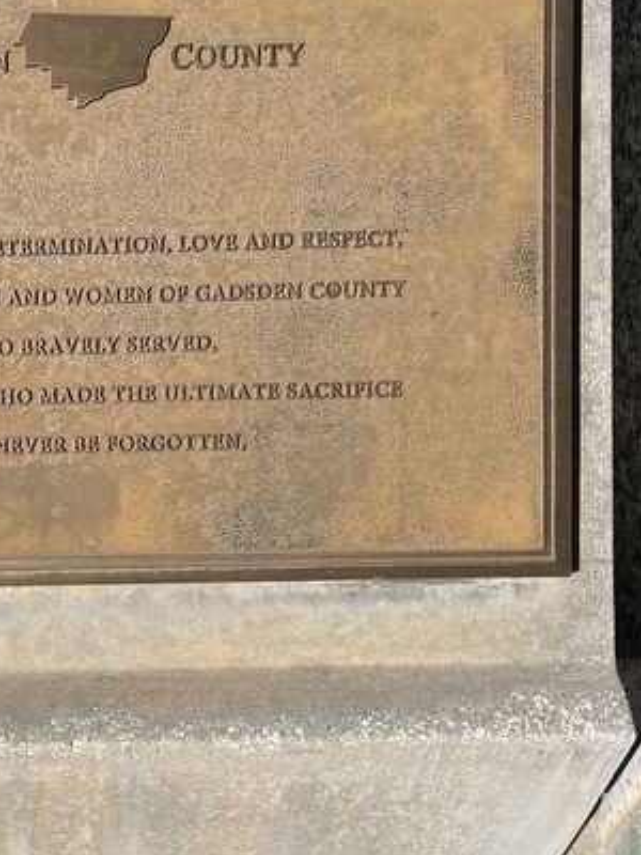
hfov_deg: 27.0
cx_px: 60
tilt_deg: -48.5
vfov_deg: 36.8
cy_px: 383
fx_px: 1284
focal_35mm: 52
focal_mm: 4.2
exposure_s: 1/4831
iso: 32
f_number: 1.6
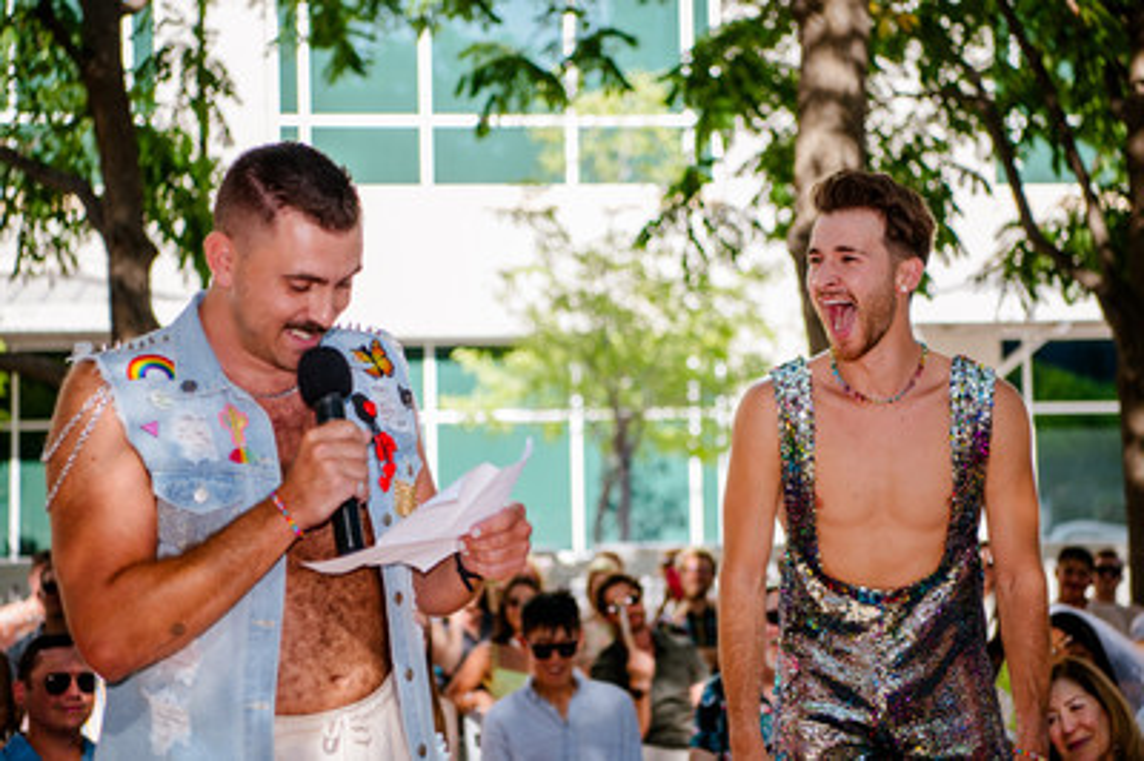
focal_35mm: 70
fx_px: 2232
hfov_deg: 28.7
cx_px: 619
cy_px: 350
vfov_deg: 19.3
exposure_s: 1/500
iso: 200
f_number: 3.2
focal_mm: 65
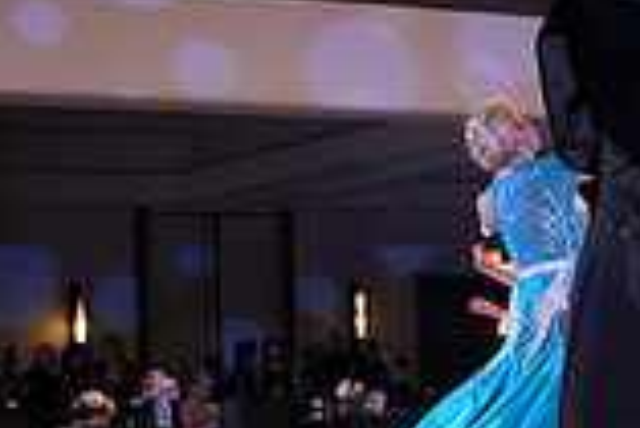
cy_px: 185
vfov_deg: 10.7
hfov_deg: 14.1
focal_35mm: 129
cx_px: 1145
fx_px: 2295
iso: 2500
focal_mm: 35
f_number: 5
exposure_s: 1/250
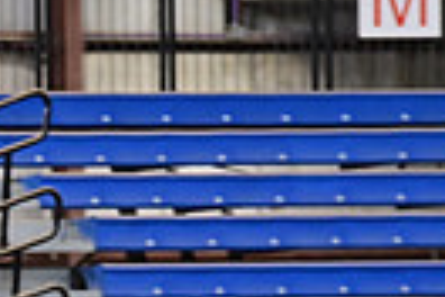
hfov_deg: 2.3
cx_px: -172
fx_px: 10877
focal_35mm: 880
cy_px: 599
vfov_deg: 1.6
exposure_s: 1/250
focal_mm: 200
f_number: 3.5
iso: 1600
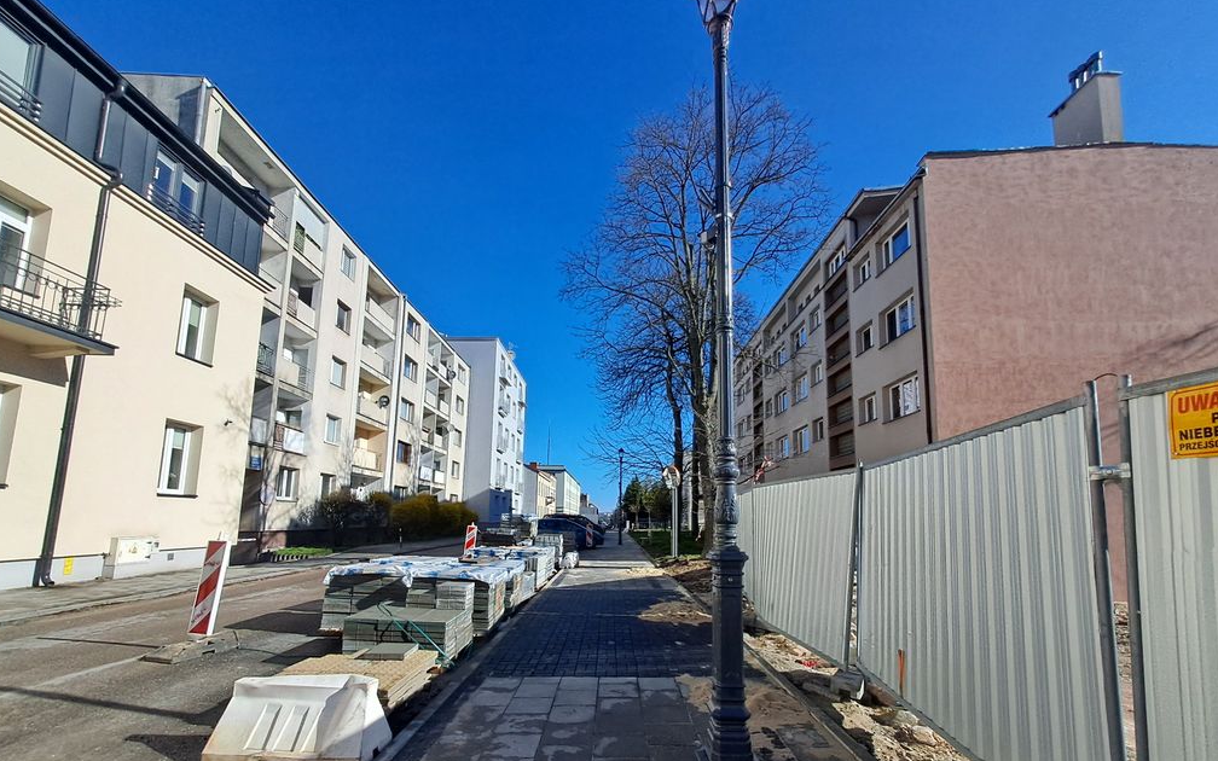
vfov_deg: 77.8
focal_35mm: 14
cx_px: 605
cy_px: 455
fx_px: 465
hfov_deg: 105.3
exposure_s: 1/2227
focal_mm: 1.42
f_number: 2.2
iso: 40
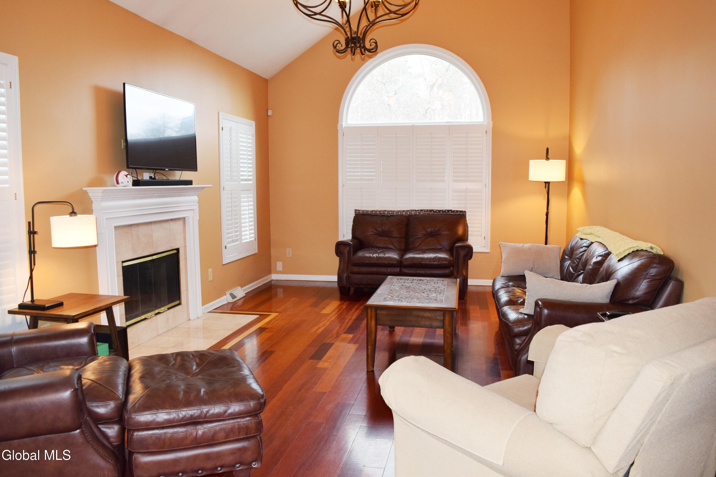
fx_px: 537
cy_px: 238
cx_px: 358
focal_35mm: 27
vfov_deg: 47.9
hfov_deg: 67.4
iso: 800
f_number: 5
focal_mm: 18
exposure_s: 1/100
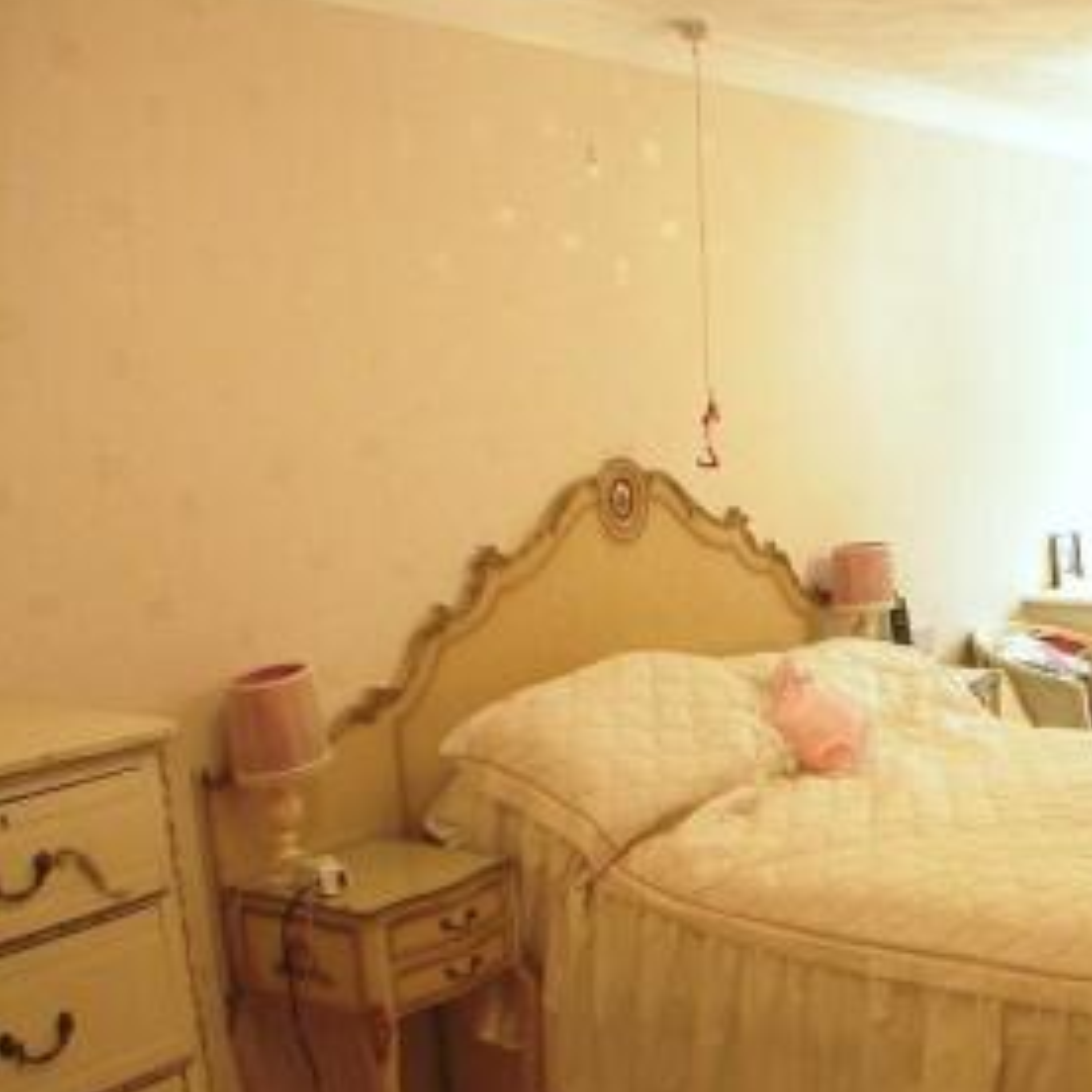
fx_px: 2534
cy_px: 706
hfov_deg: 23.1
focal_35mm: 71
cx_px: 1149
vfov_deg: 24.2
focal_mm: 7.85
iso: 100
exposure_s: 1/13.6
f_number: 2.6
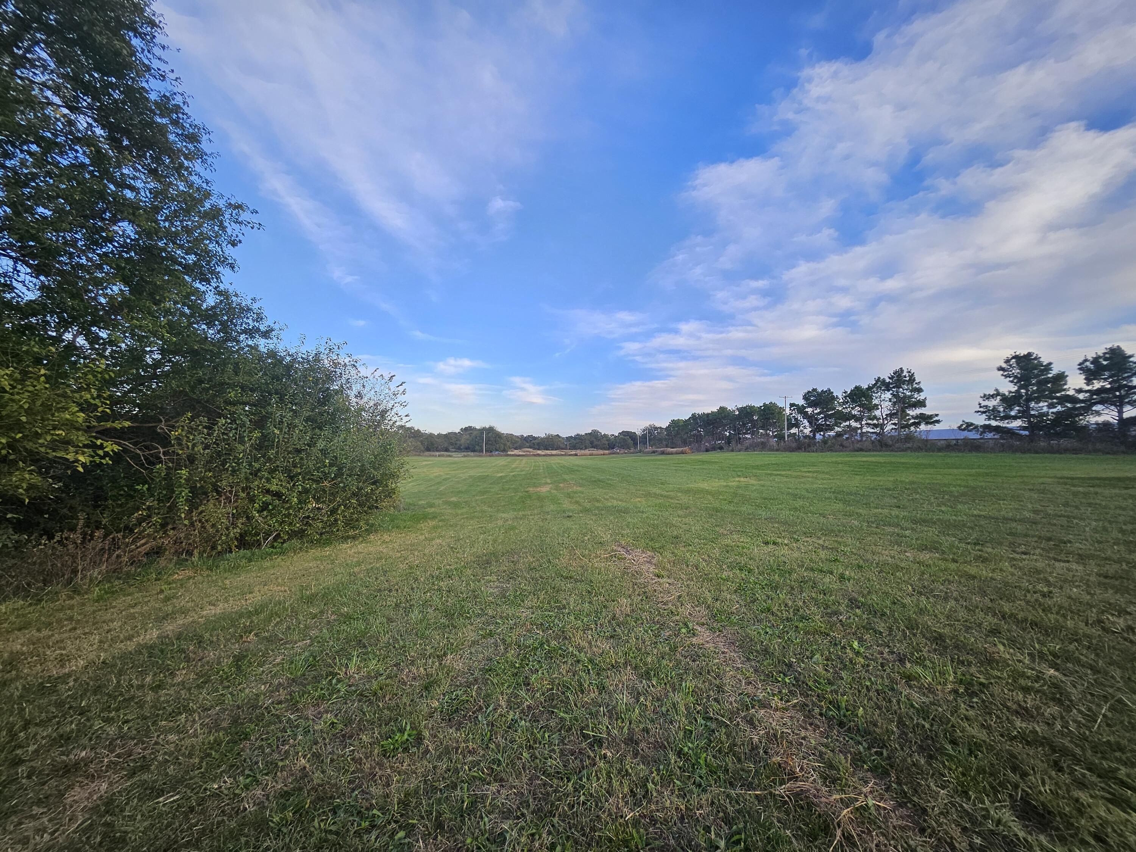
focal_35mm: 13
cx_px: 568
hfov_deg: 106.2
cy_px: 426
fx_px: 427
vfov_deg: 89.9
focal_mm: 1.74
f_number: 2.2
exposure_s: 1/183
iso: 32
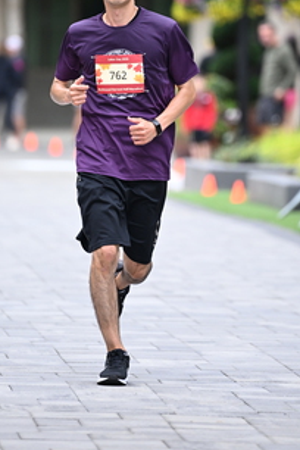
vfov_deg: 5.7
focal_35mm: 359
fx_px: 4487
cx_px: 146
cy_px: 88
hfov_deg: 3.8
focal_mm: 200
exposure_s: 1/2000
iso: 1000
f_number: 2.8
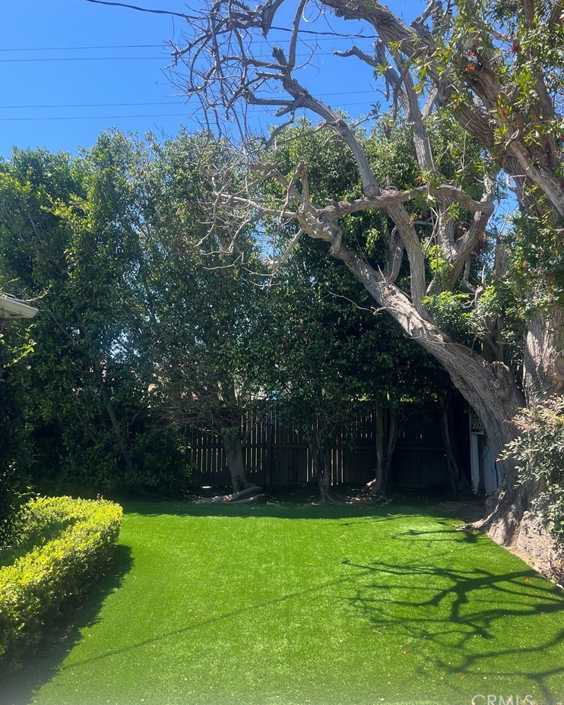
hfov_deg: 51.5
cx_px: 285
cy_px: 324
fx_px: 584
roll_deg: +1.0
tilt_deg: +5.4
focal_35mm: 28
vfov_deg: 62.1
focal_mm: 5.1
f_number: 1.6
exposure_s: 1/1028
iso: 50
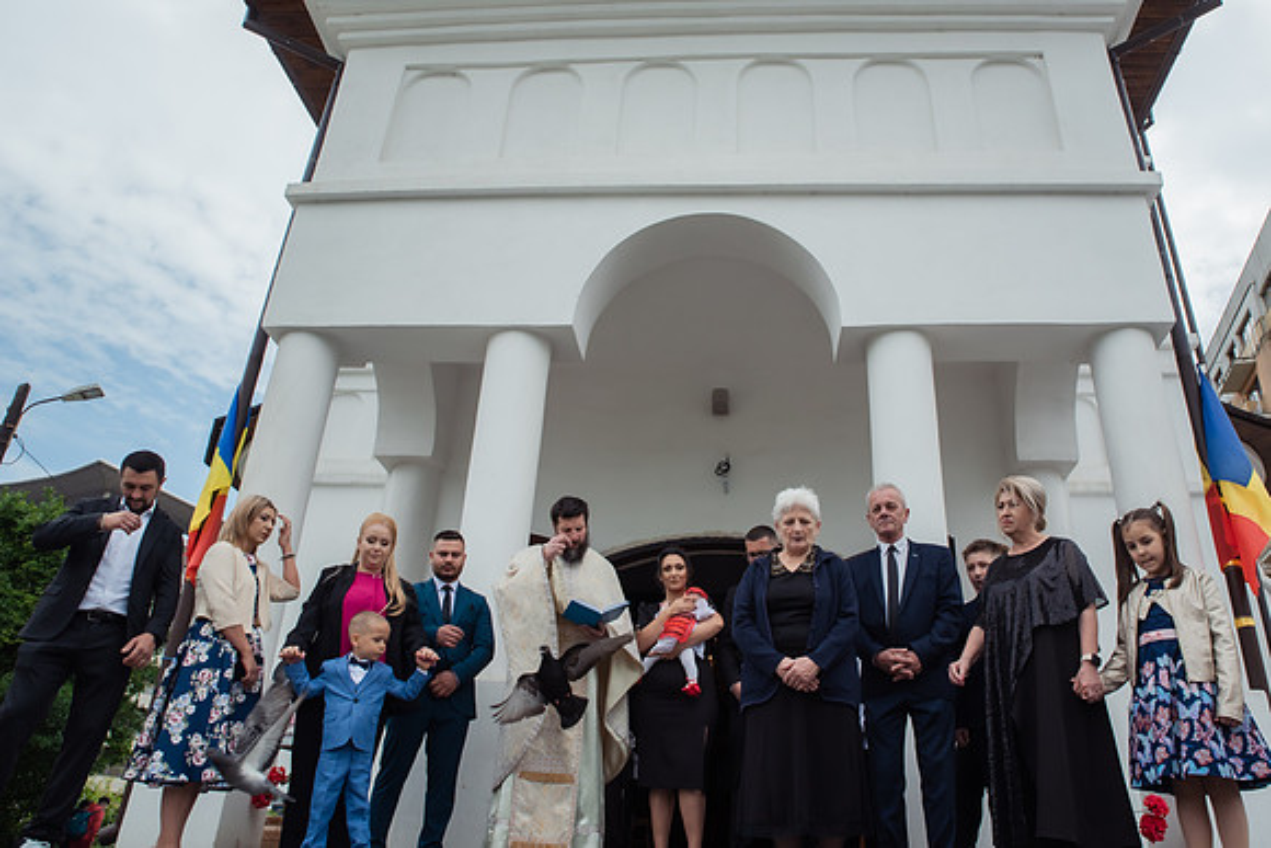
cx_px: 703
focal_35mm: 27
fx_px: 937
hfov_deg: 68.1
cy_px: 379
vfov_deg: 48.6
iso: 400
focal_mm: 24
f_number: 10
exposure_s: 1/400
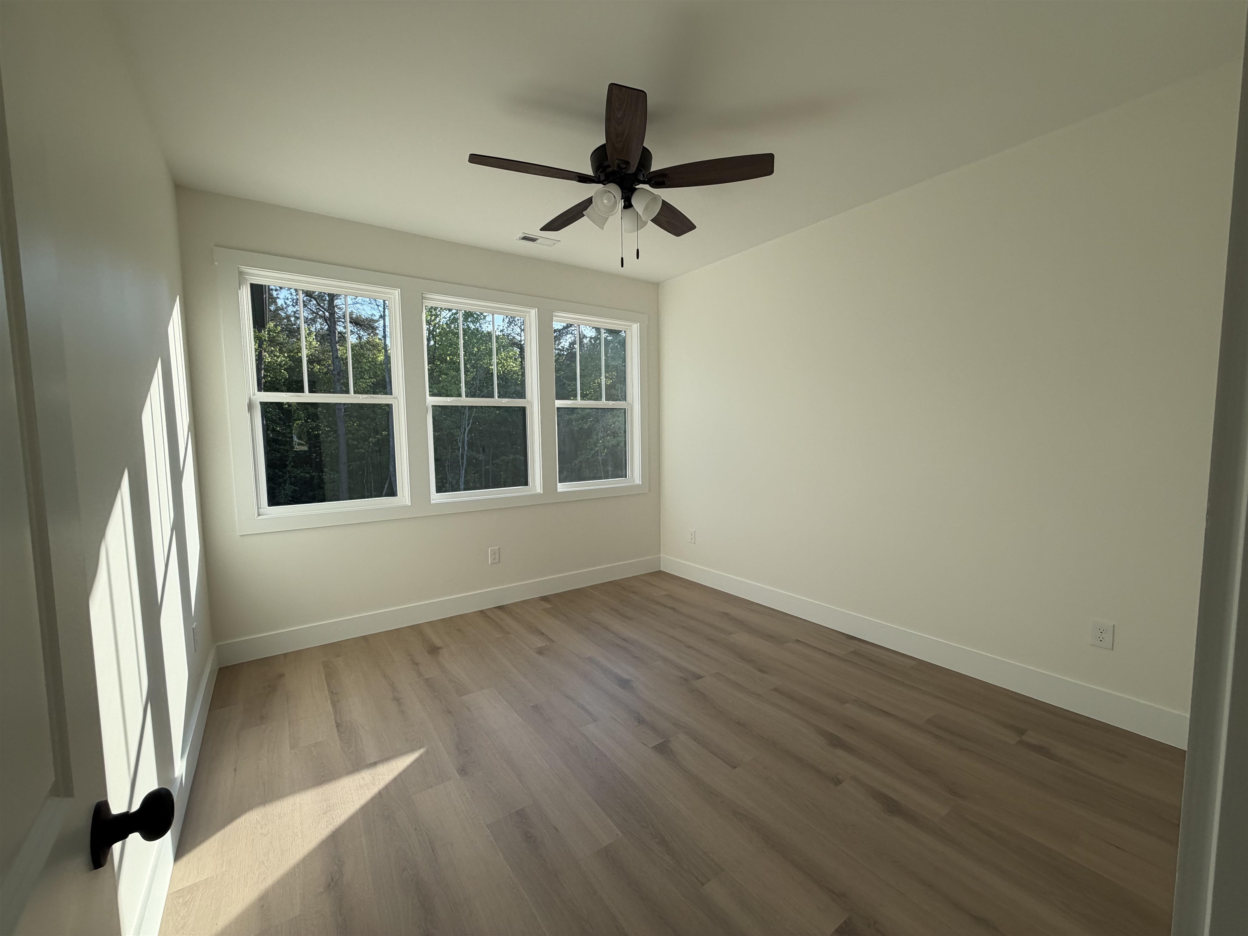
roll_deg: +0.6
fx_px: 505
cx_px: 624
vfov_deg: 85.7
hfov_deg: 102.1
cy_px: 468
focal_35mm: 14
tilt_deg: -4.5
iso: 64
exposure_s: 1/502
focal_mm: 2.22
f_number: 2.2
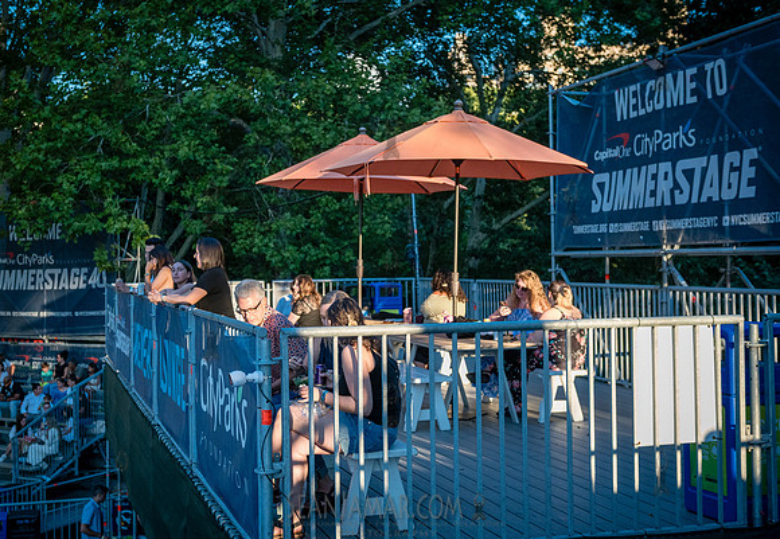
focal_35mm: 50
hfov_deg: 38.8
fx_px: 1106
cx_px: 338
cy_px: 244
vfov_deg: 27.4
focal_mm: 45
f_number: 4
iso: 2000
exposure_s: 1/2000
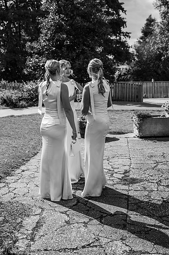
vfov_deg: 39.6
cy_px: 128
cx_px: 84
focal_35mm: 50
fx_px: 353
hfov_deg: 26.9
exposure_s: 1/2000
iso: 100
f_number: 3.5
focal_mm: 50
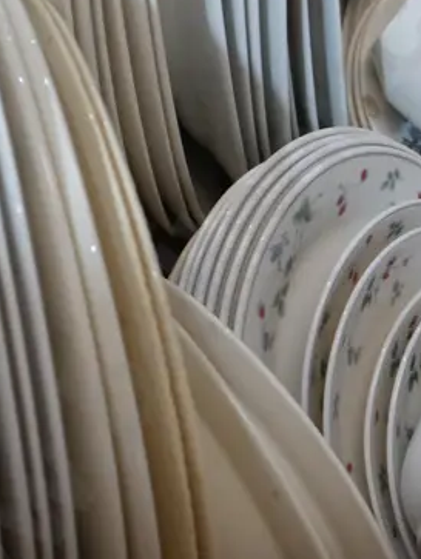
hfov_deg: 18.5
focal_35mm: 79
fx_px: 1279
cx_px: 357
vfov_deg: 24.2
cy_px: 88
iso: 500
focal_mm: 14
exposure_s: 1/60
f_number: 4
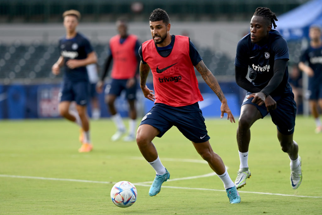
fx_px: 3578
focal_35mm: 400
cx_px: 161
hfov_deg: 5.2
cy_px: 108
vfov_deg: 3.4
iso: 1600
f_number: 4
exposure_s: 1/1000
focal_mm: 400
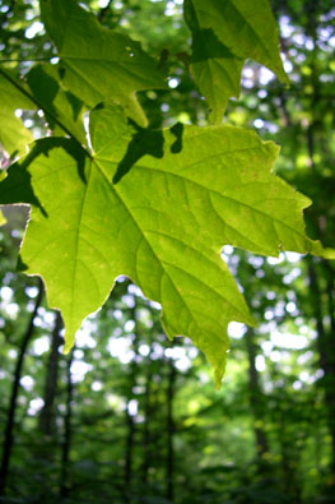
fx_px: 559
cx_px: 171
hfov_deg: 33.4
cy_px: 250
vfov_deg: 48.5
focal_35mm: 40
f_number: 2.8
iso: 100
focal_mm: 8
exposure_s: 1/59.8
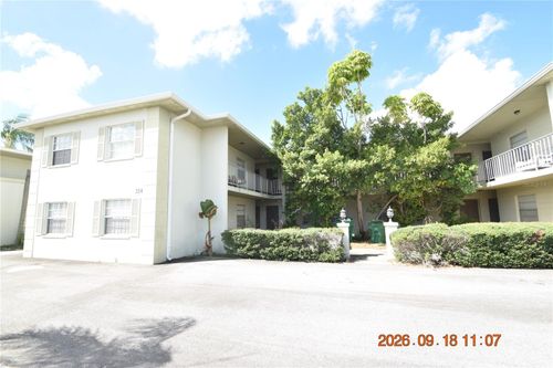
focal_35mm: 15
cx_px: 276
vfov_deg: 77.3
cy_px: 184
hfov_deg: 100.4
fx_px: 230
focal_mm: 10
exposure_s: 1/250
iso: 220
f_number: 8
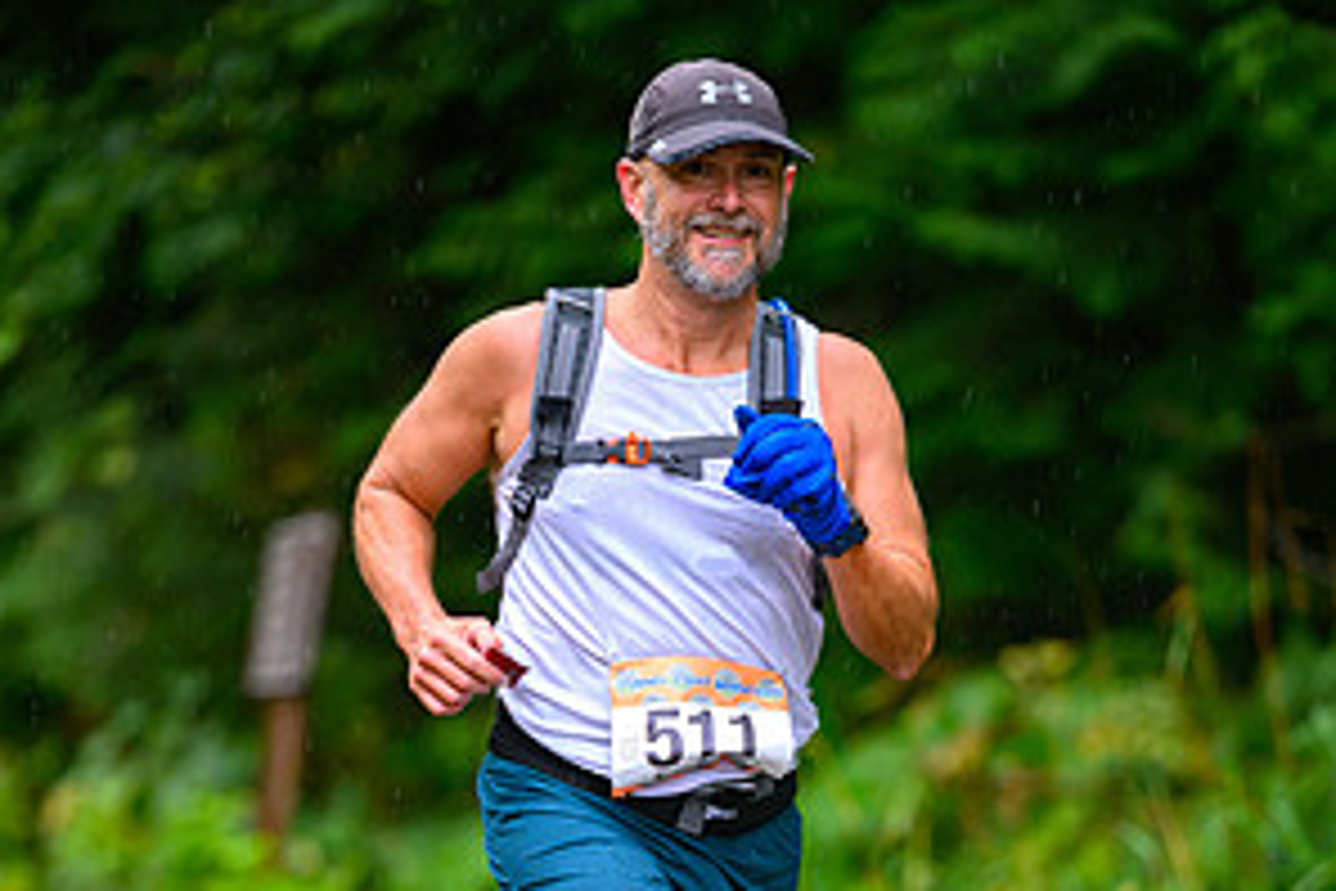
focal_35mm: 250
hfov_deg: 8.2
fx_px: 9277
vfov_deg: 5.5
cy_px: 900
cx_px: 670
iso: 2500
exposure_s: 1/500
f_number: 3.2
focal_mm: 165
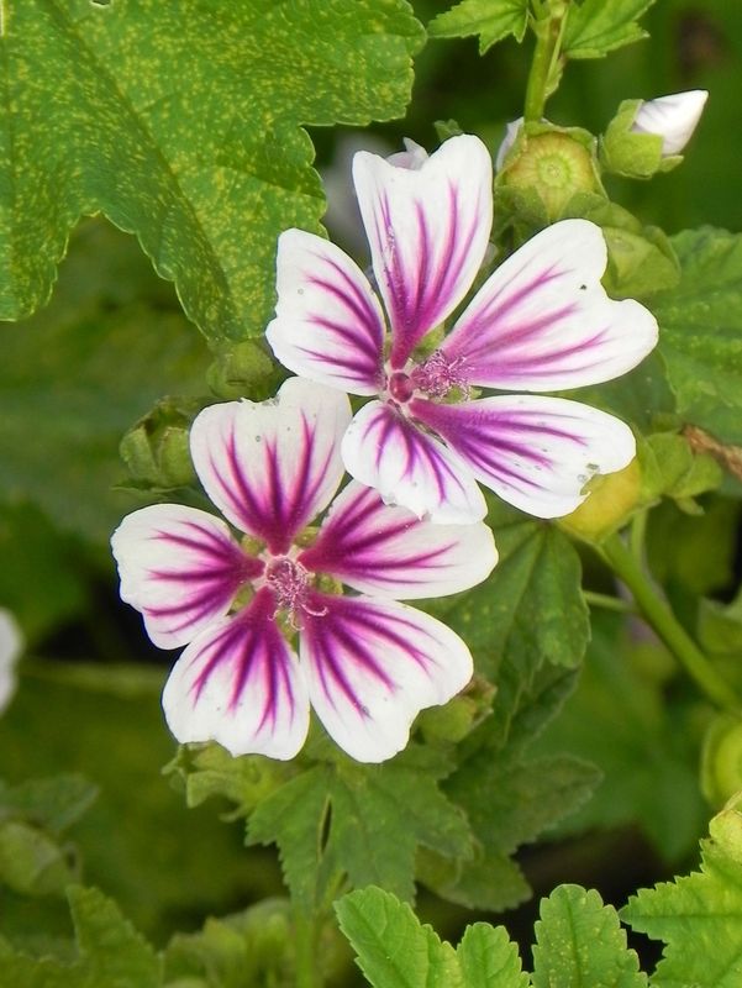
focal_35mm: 377
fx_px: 10763
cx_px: 371
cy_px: 494
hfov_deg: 3.9
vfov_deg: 5.3
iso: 160
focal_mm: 67.2
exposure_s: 1/200
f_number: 5
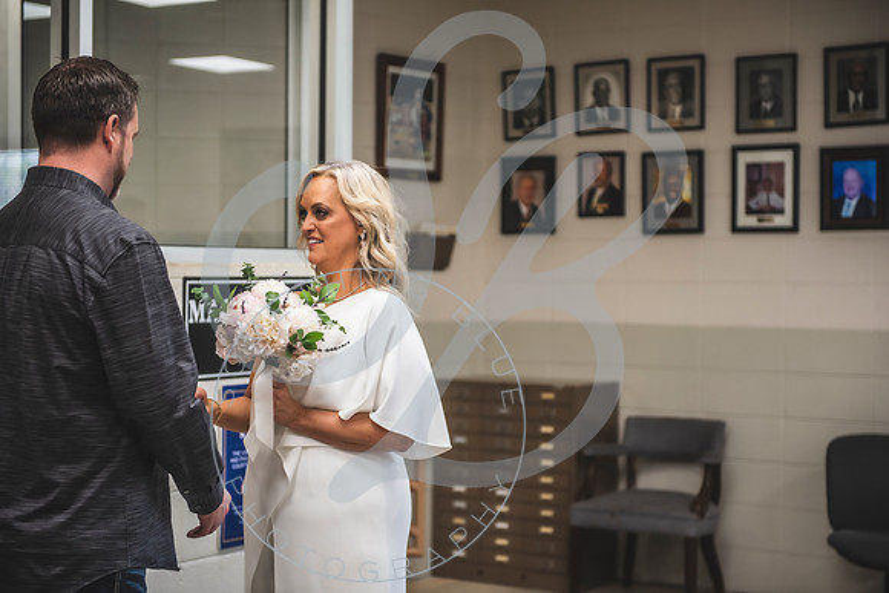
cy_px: 296
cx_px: 444
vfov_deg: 19.5
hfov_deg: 28.8
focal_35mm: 70
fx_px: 1729
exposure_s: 1/160
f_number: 2.8
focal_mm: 70
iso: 500
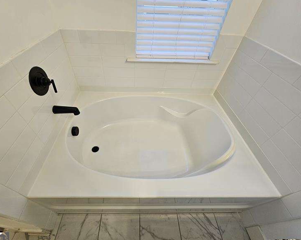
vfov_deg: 88.0
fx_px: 125
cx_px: 137
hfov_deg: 100.5
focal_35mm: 14
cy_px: 120
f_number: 2.2
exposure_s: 1/60
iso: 64
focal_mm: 2.2
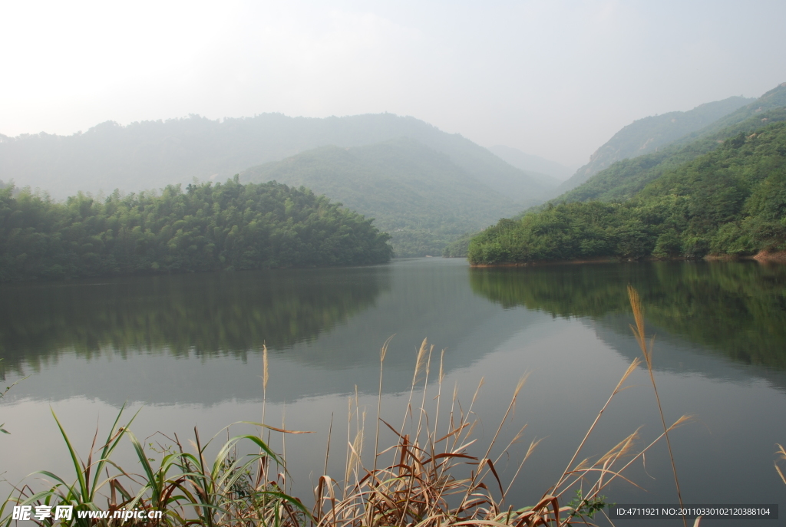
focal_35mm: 27
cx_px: 393
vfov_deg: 48.1
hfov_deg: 67.3
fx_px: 591
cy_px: 264
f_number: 9
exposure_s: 1/125
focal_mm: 18
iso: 100
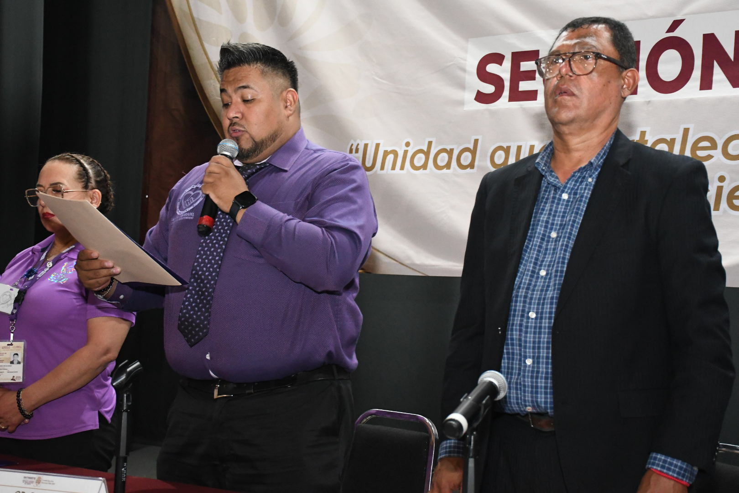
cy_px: 246
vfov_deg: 23.8
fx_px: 1170
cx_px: 370
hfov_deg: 35.1
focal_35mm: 57
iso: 5000
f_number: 5.6
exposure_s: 1/125
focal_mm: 38
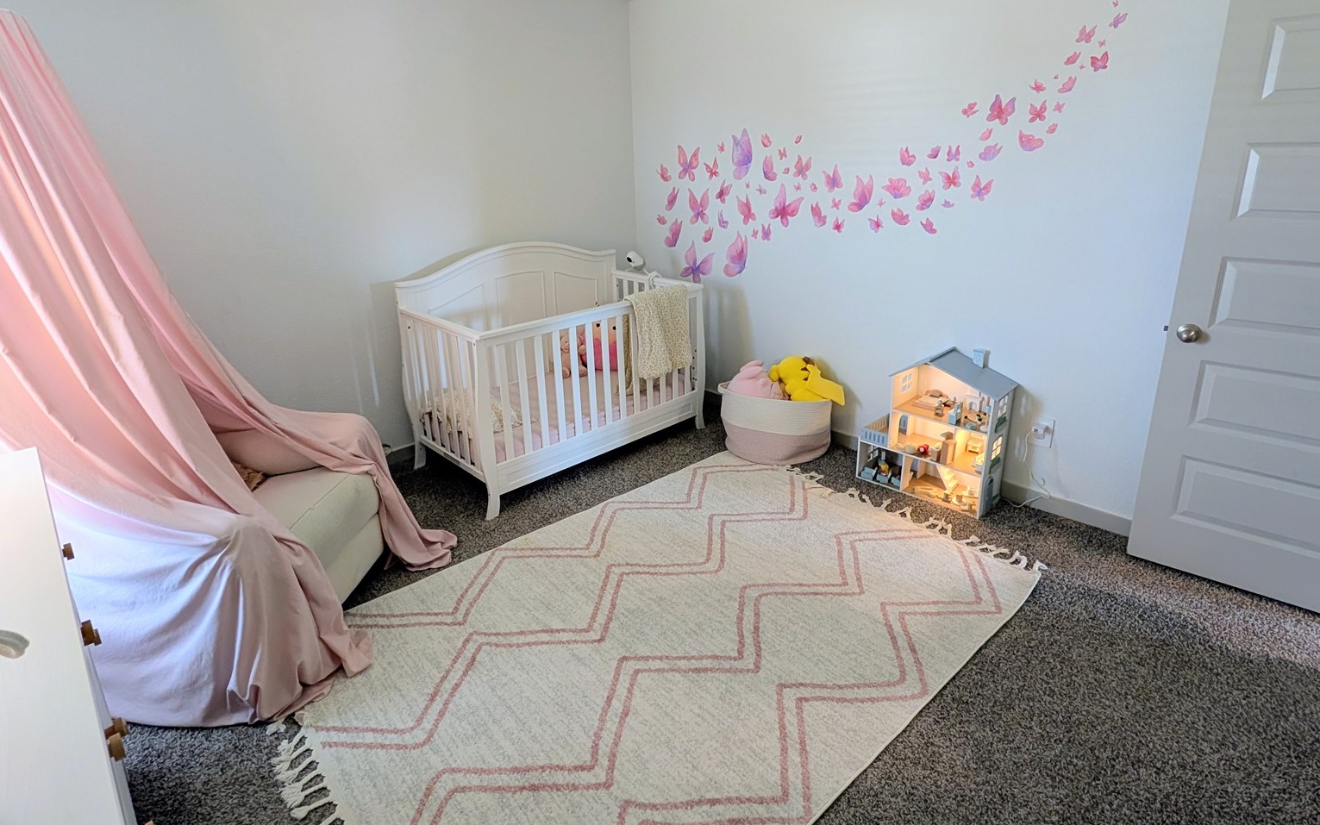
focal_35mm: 17
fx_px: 612
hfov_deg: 94.4
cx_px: 662
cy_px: 336
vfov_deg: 67.4
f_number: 1.7
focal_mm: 2.02
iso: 150
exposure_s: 1/48.9
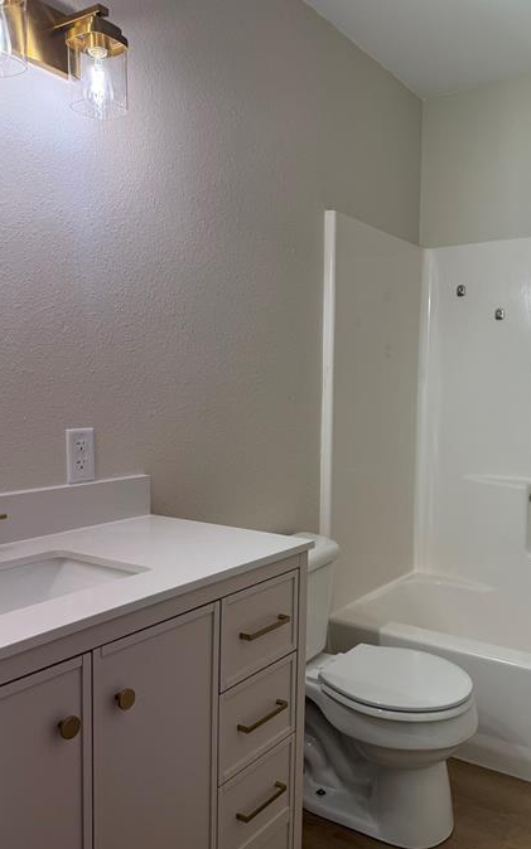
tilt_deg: -4.7
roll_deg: -1.0
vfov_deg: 64.6
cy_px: 443
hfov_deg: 42.9
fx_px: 672
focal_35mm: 29
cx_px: 317
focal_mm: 6.76
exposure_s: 1/229
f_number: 1.78
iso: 125
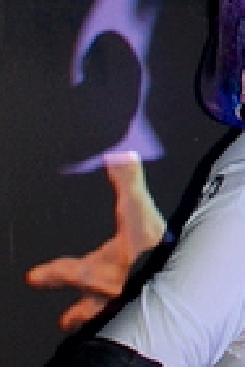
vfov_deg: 13.4
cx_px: 373
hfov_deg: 8.7
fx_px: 1562
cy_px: 164
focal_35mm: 153
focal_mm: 20
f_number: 3.8
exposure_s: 1/60
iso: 320
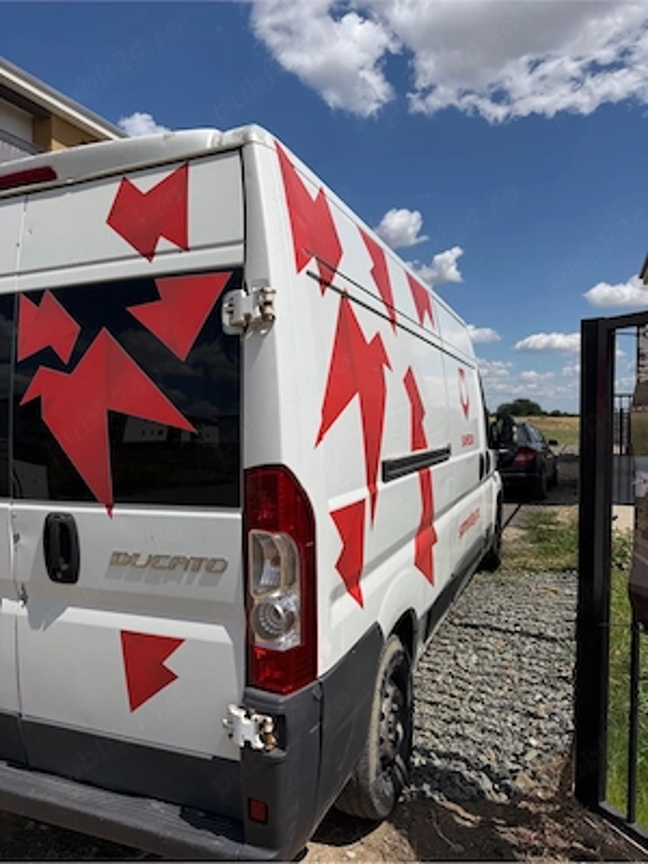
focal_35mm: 24
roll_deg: -0.2
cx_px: 324
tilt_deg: -2.1
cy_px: 432
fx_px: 599
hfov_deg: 56.8
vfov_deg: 71.6
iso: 80
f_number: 1.78
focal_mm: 6.76
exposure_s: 1/10309
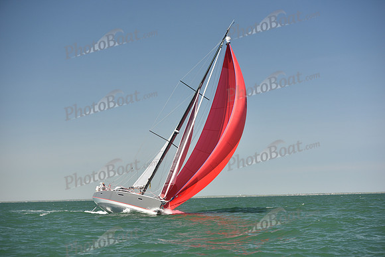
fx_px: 749
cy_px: 128
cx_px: 192
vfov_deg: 19.5
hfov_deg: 28.8
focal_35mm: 70
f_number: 4
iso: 250
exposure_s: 1/800
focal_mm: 70
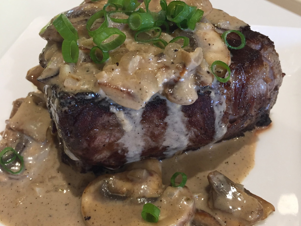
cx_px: 150
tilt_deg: -47.1
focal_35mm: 39
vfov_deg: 36.8
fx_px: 339
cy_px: 127
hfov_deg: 47.9
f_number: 2.2
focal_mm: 4.15
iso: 50
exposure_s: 1/30
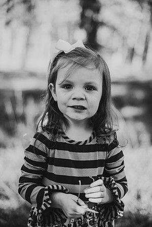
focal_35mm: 50
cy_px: 114
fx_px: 317
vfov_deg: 39.6
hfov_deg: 27.0
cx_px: 76
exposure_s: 1/1250
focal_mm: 50
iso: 200
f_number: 2
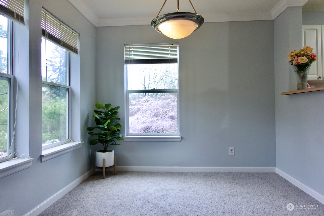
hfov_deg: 73.7
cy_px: 108
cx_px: 162
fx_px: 216
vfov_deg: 53.1
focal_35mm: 24
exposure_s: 1/250
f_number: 1.8
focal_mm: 9.4
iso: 200
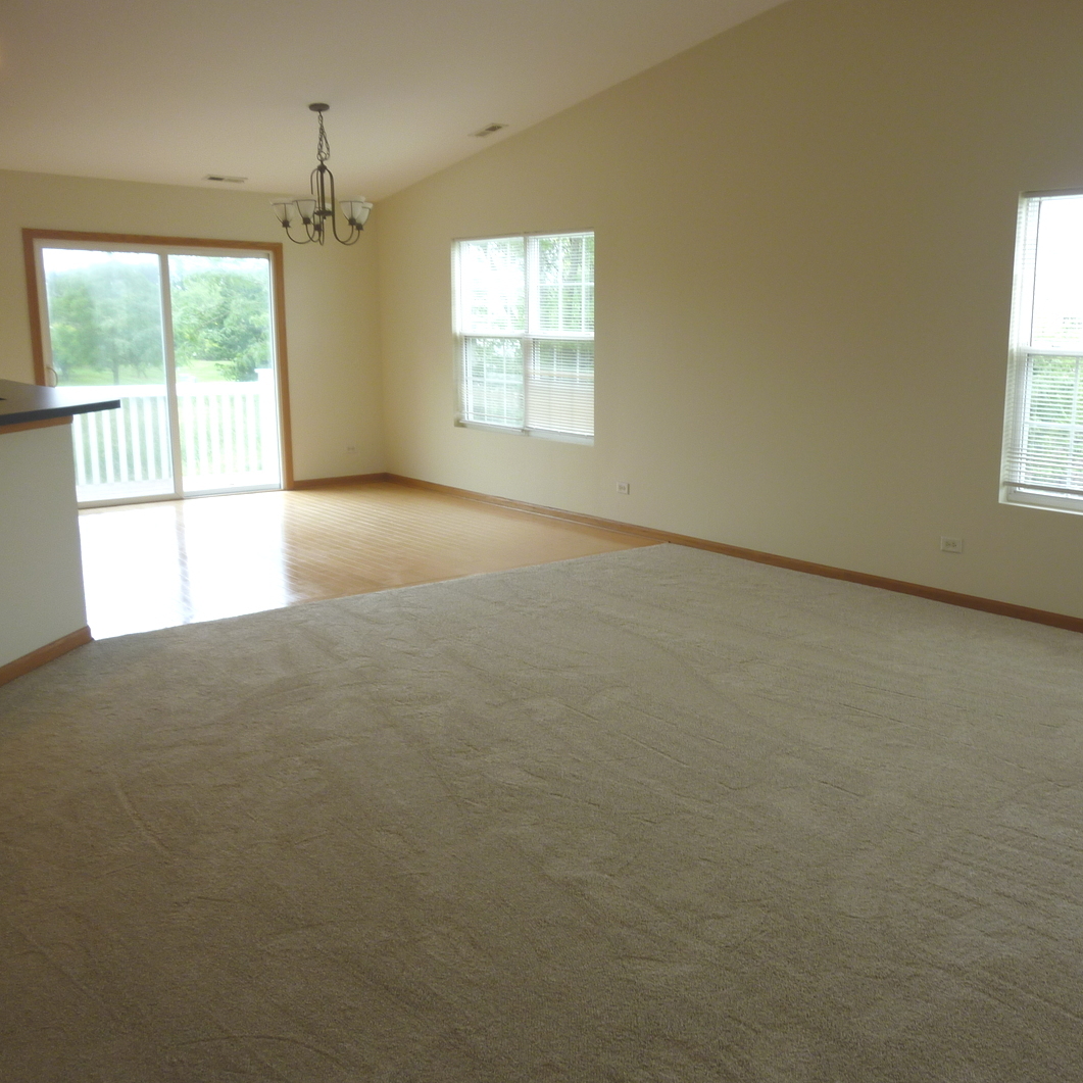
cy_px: 536
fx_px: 1062
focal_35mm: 30
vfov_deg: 54.0
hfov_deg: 53.4
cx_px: 678
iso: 100
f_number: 3.3
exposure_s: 1/30
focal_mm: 4.5
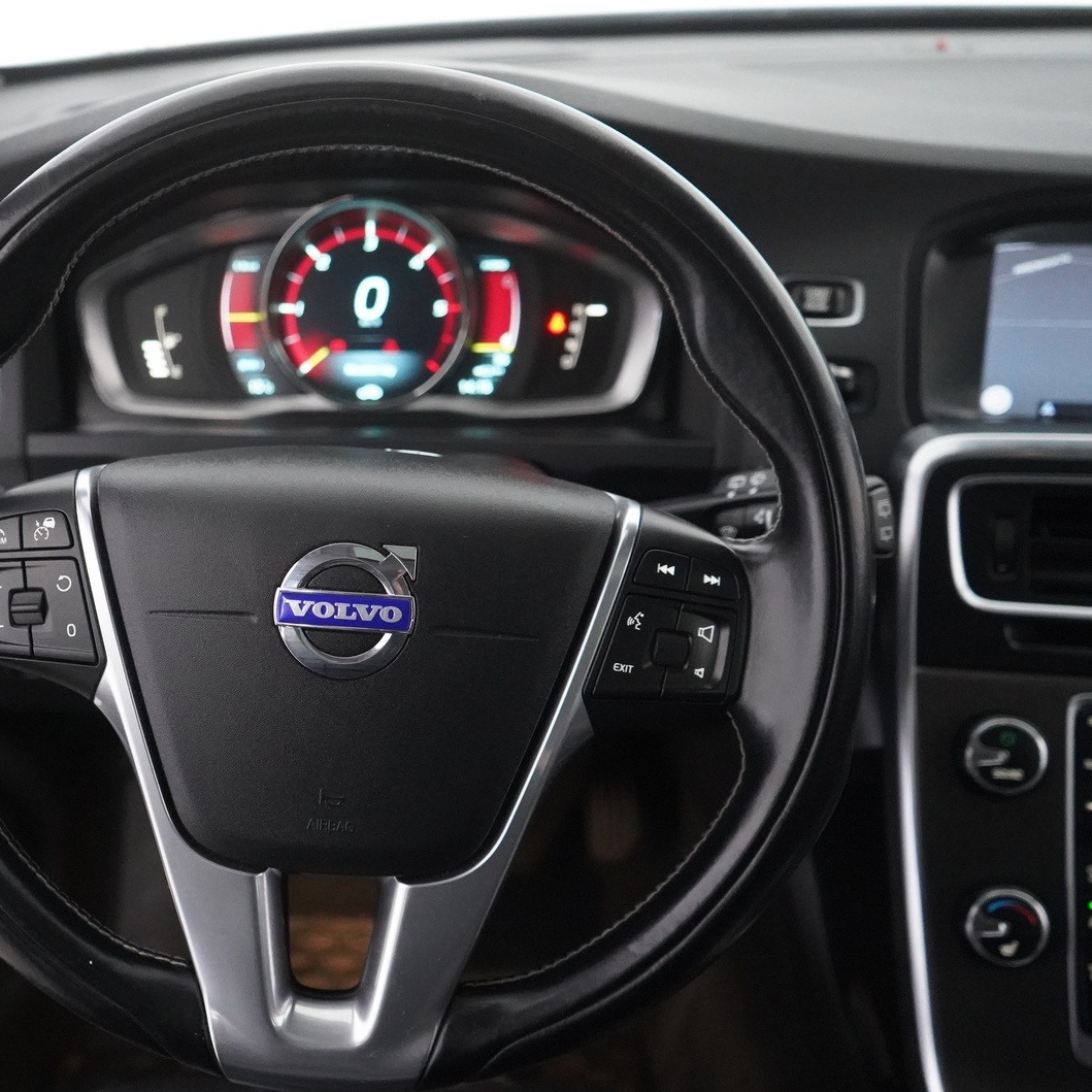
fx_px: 1392
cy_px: 548
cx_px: 352
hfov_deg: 42.2
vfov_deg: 42.8
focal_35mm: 39
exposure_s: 1/125
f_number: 3.5
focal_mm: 30
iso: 12800
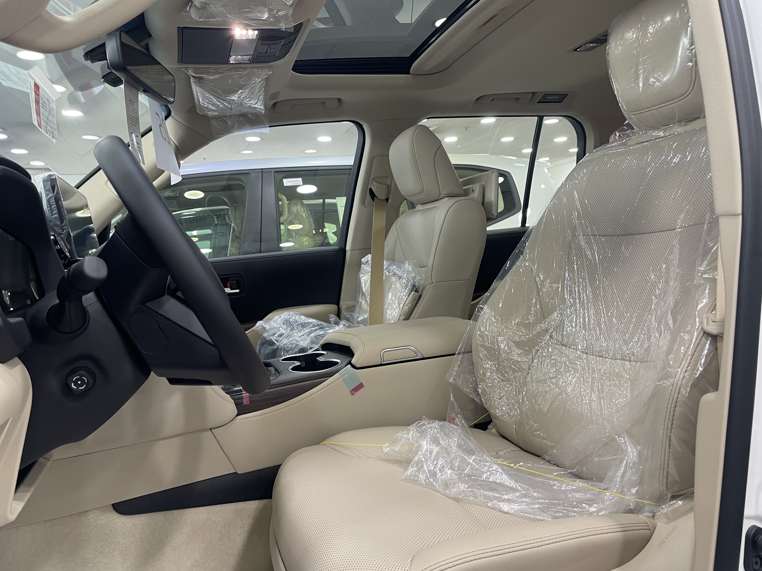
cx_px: 381
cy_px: 286
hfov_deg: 67.3
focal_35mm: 26
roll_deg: +3.7
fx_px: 572
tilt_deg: -0.6
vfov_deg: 53.1
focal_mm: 4.2
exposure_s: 1/50
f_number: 1.6
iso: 80
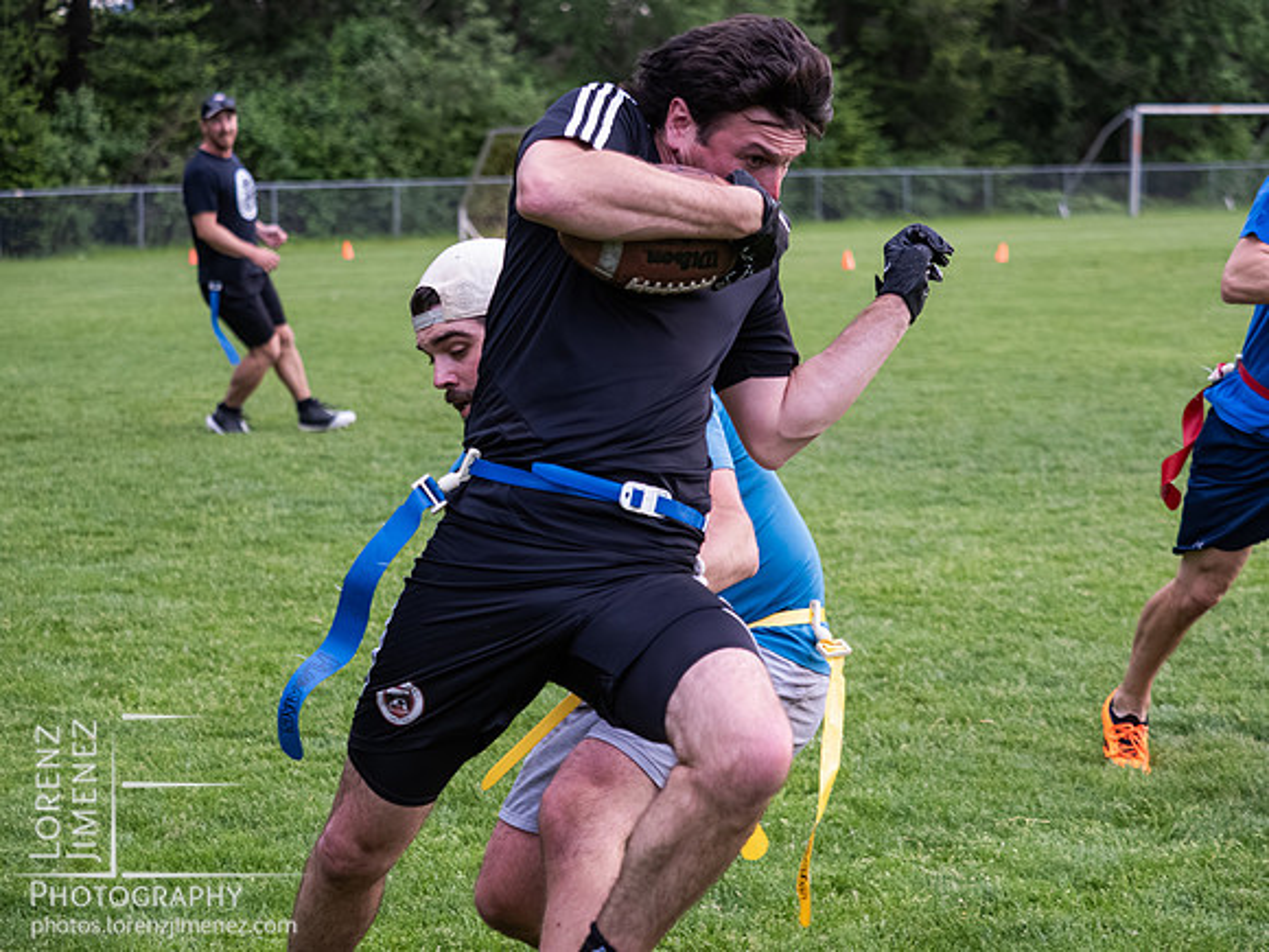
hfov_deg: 21.3
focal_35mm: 92
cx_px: 634
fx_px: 3373
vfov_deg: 16.1
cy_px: 476
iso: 1600
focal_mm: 46
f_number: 2.8
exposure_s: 1/1250
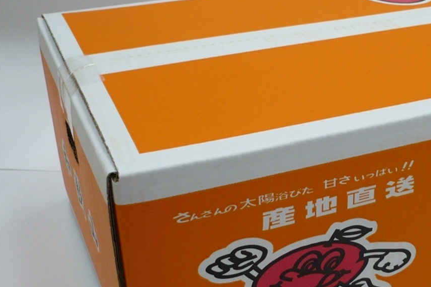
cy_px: 148
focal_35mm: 61
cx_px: 342
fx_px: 730
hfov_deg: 32.0
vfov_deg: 22.3
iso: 100
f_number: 2.8
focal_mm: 5.8
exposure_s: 1/50
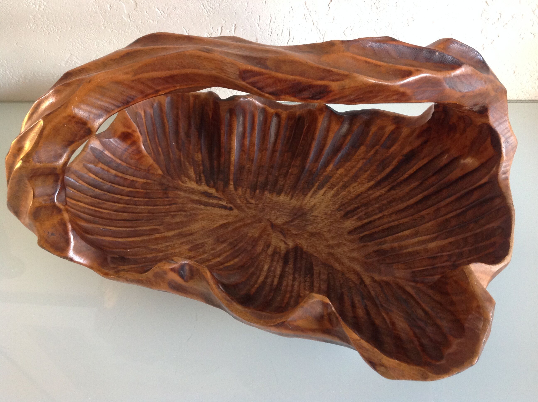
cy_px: 201
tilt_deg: -49.6
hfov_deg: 52.7
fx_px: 543
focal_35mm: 35
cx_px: 269
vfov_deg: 40.6
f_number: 2.4
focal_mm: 4.28
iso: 200
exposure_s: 1/15
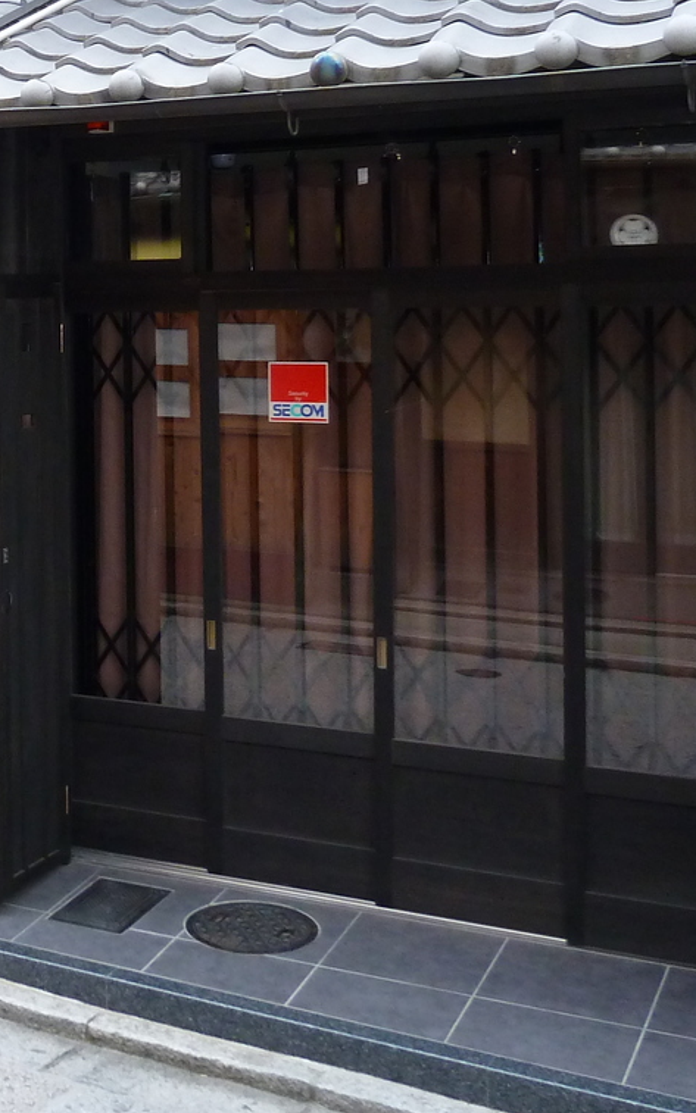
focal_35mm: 56
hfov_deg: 20.8
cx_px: -238
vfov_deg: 35.7
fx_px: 1700
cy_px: 331
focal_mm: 4.1
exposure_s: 1/30
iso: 160
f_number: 3.3
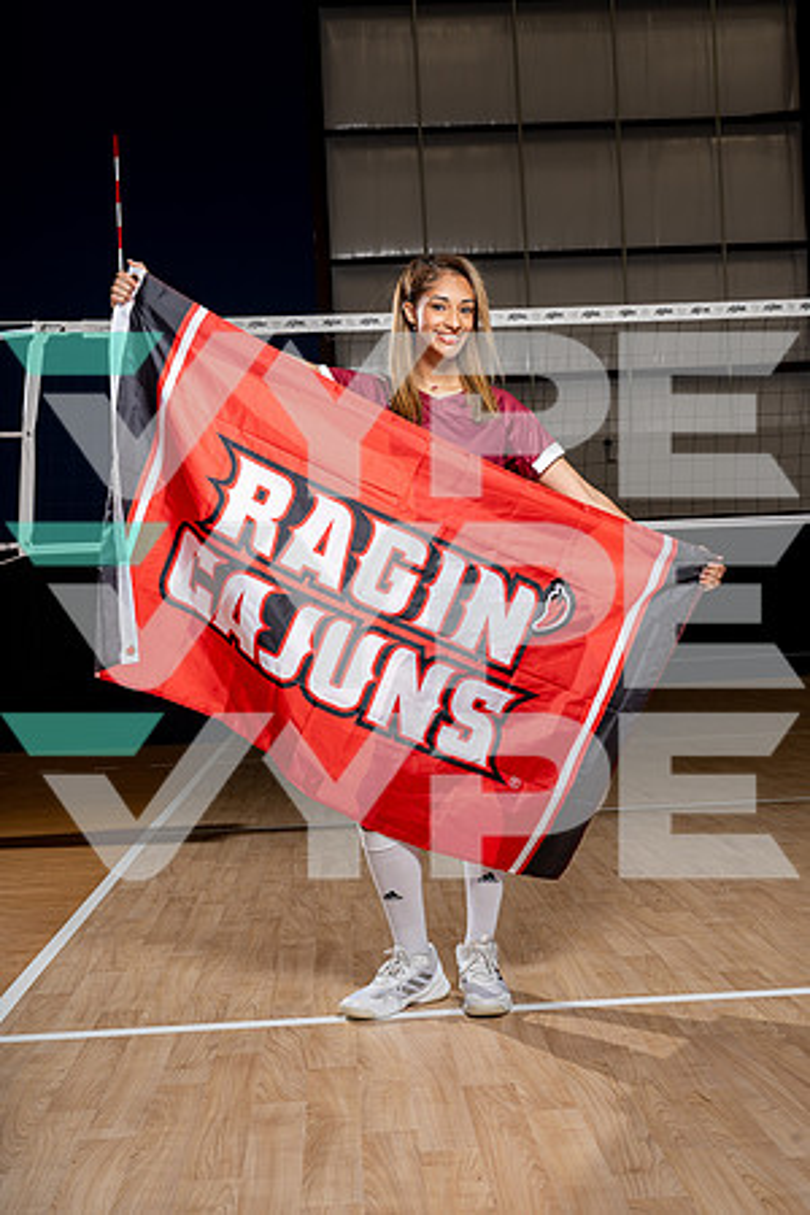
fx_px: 1384
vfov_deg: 47.4
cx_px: 405
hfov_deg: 32.6
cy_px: 608
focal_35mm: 41
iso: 100
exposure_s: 1/250
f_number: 8
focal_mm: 41
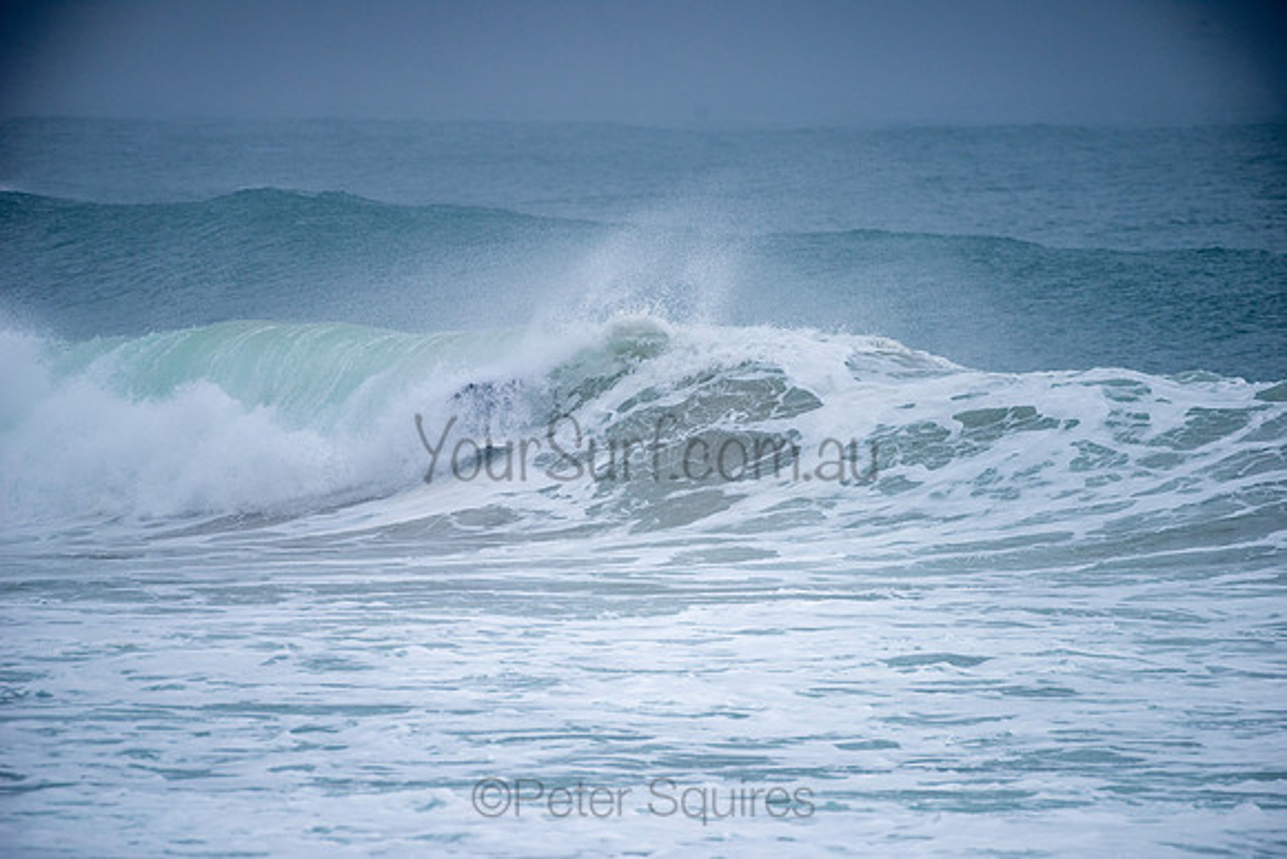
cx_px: 644
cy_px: 430
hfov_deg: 4.1
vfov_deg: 2.8
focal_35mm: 500
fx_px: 17878
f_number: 5.6
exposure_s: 1/1000
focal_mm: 500
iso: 220
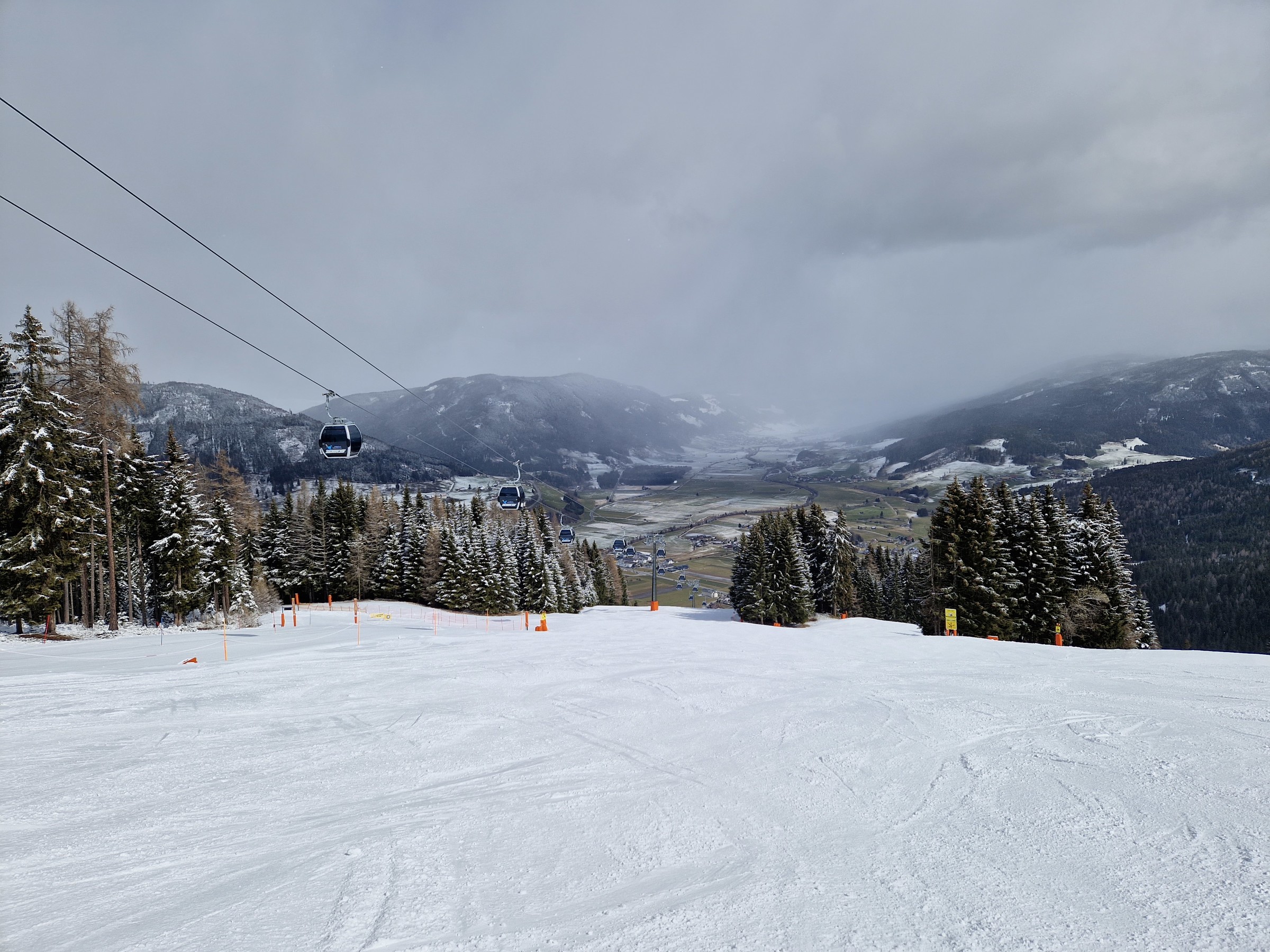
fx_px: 844
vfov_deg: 58.9
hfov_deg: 73.9
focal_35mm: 23
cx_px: 635
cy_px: 476
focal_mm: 5.4
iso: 50
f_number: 1.8
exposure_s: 1/5024
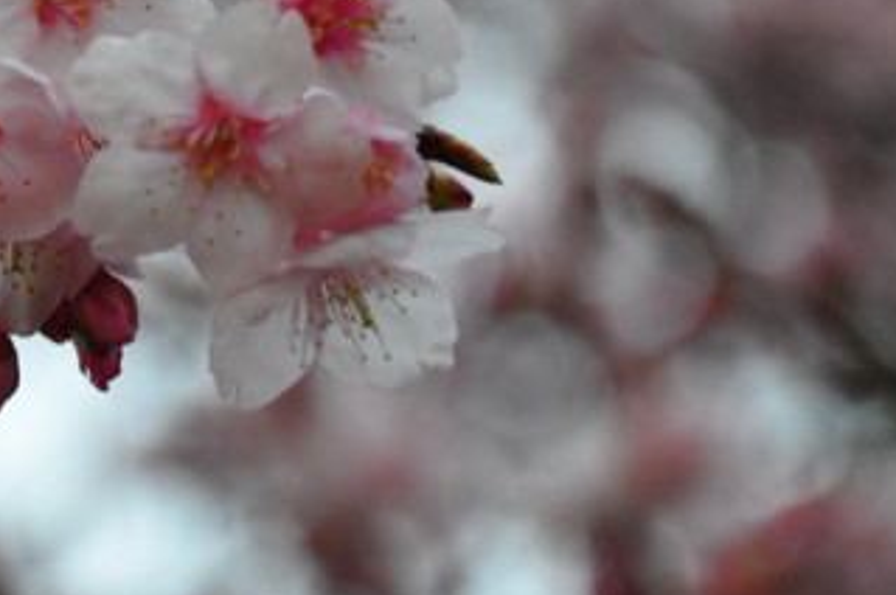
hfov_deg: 5.2
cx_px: 169
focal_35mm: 395
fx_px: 9827
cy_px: 55
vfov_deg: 3.5
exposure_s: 1/250
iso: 200
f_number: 5.6
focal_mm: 105
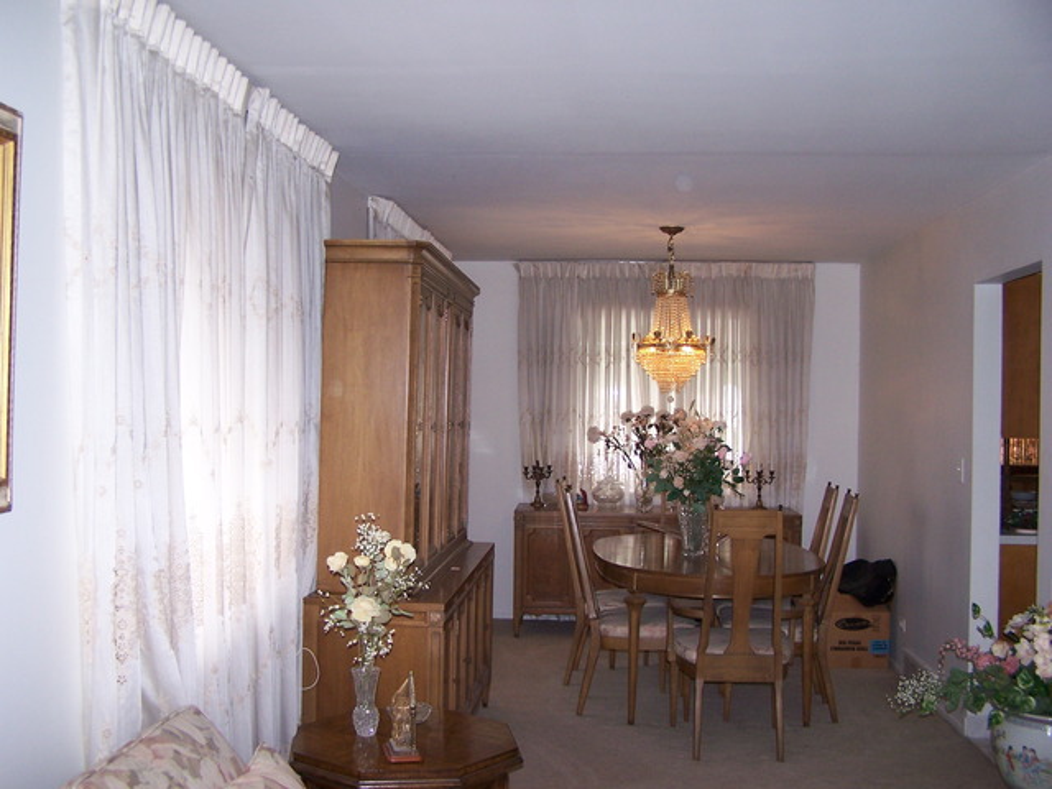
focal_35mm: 38
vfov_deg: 37.7
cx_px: 526
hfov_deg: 49.0
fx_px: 1155
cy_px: 394
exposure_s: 1/60
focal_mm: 6.3
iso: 140
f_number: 2.8
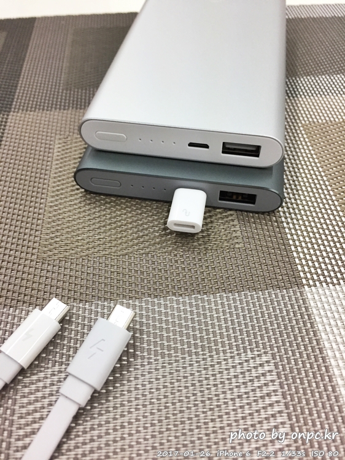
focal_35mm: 29
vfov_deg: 61.7
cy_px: 230
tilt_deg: -49.0
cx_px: 172
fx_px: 385
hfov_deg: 48.2
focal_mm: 4.15
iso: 80
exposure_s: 1/33
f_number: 2.2
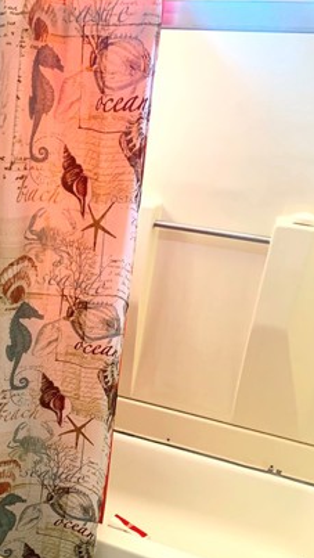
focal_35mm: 45
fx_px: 665
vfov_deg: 43.7
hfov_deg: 25.4
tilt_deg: -28.6
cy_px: 432
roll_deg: -3.4
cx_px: 8
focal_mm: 4.25
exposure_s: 1/60
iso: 160
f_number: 1.8
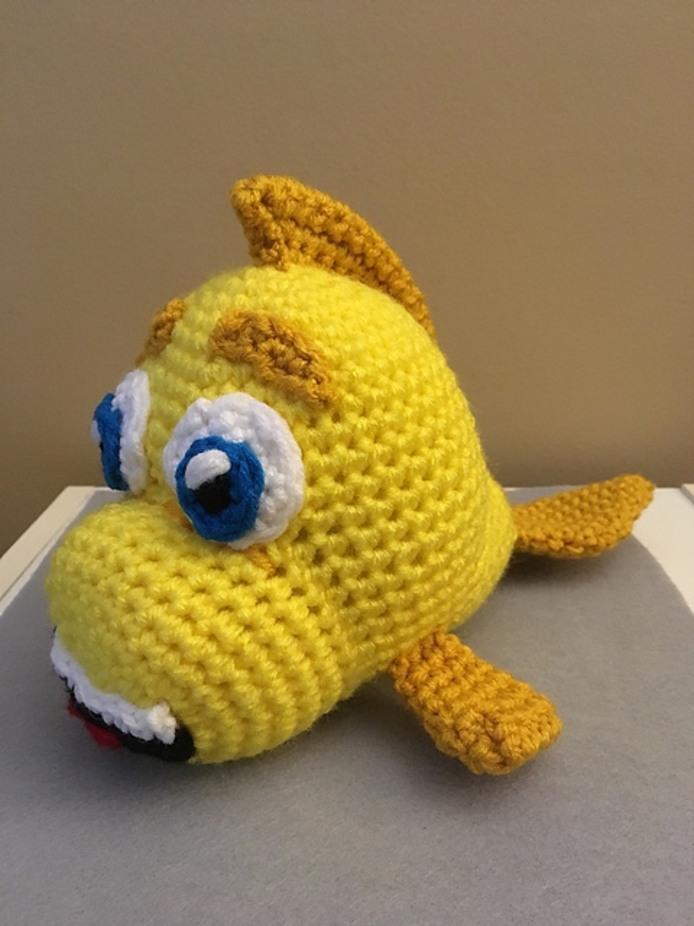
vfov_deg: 61.7
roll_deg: +1.6
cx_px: 347
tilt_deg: -21.2
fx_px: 775
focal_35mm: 29
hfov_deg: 48.2
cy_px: 463
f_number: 2.2
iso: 250
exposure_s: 1/15
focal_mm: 4.15
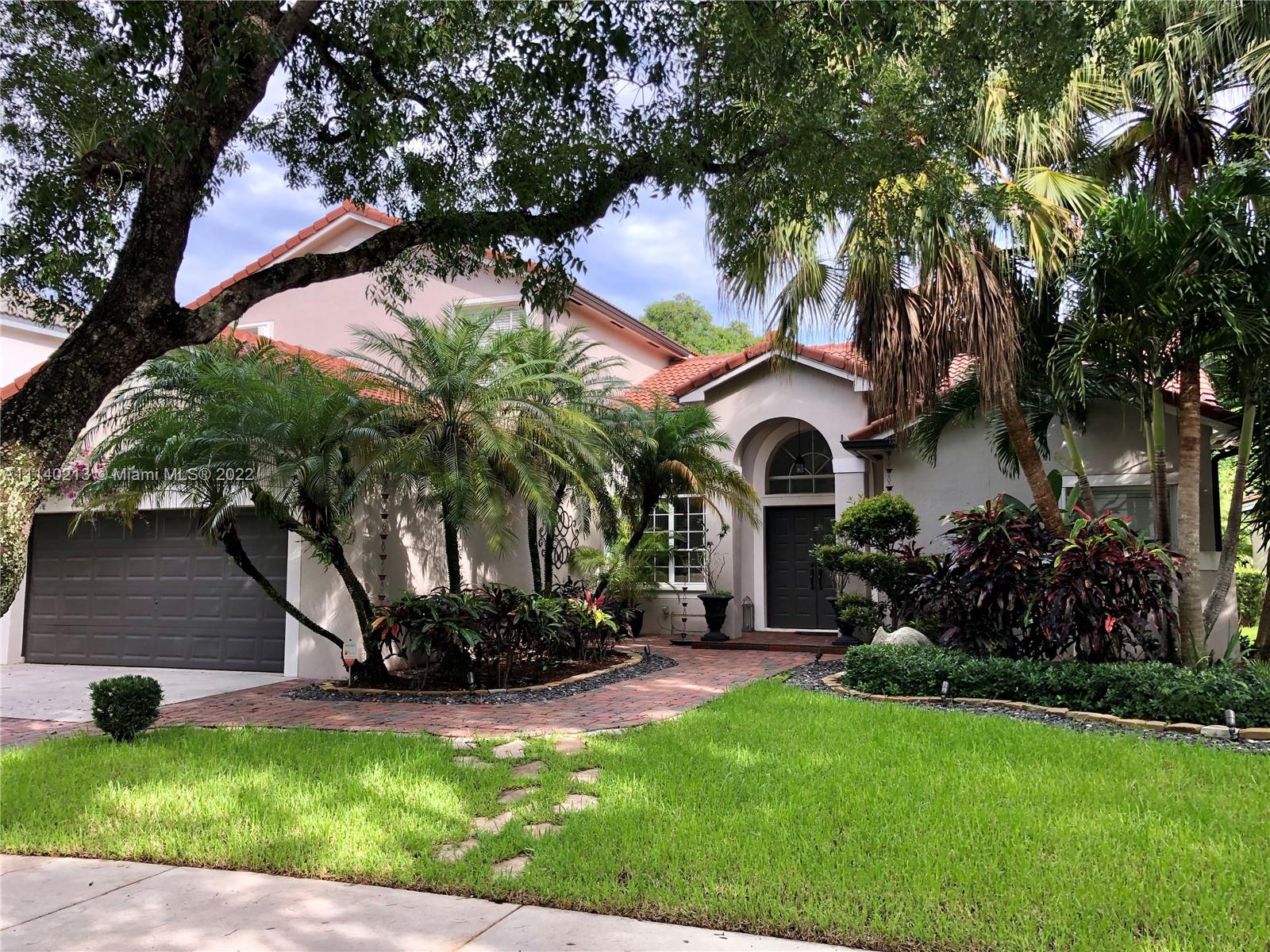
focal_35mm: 28
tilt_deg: +5.1
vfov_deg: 49.7
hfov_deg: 63.4
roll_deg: +0.5
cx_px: 635
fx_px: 1027
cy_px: 476
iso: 20
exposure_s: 1/274
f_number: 1.8
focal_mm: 4
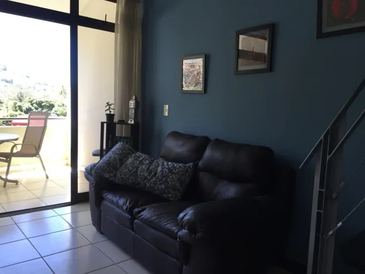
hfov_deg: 61.6
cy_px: 137
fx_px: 306
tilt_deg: -4.0
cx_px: 182
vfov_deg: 48.3
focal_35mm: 29
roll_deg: -4.0
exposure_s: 1/120
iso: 32
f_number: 2.2
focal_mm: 4.15
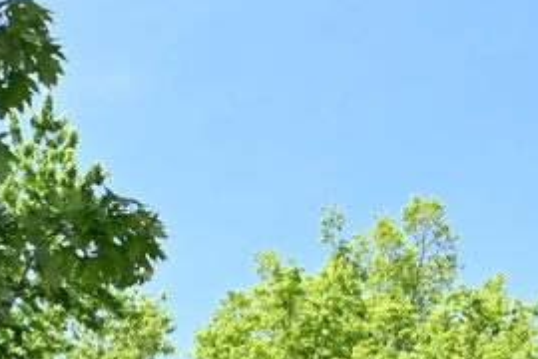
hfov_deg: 10.4
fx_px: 2824
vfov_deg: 6.9
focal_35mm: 189
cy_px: 866
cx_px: 867
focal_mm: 21
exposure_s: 1/200
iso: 100
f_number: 7.1
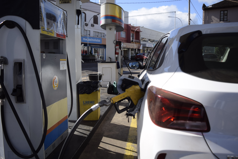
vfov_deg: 43.6
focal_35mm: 30
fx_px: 198
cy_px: 80
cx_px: 119
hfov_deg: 61.9
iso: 100
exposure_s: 1/800
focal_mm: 20
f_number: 3.5
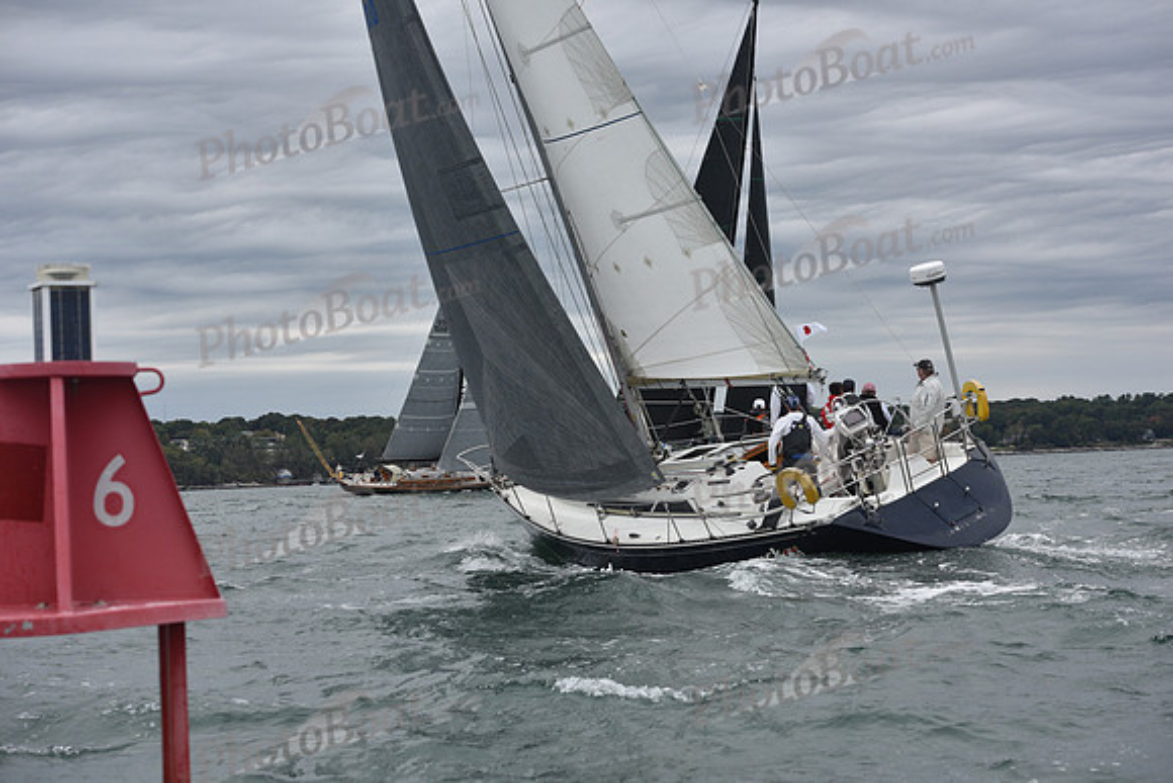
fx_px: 2281
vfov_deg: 19.5
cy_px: 392
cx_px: 586
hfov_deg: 28.8
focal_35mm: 70
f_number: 6.3
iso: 400
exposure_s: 1/1000
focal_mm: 70
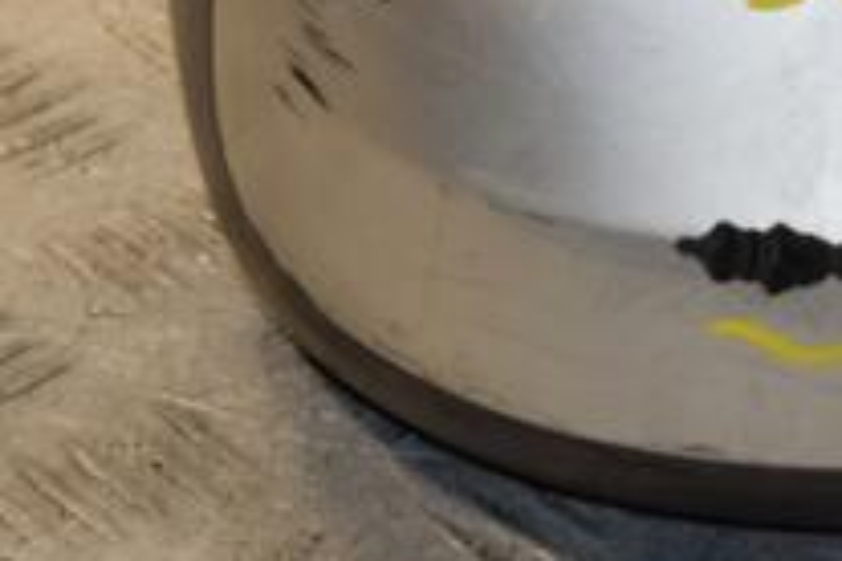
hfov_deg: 6.7
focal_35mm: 304
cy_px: 53
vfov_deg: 4.5
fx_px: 7110
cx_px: 993
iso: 800
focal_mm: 70
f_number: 10
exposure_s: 1/200
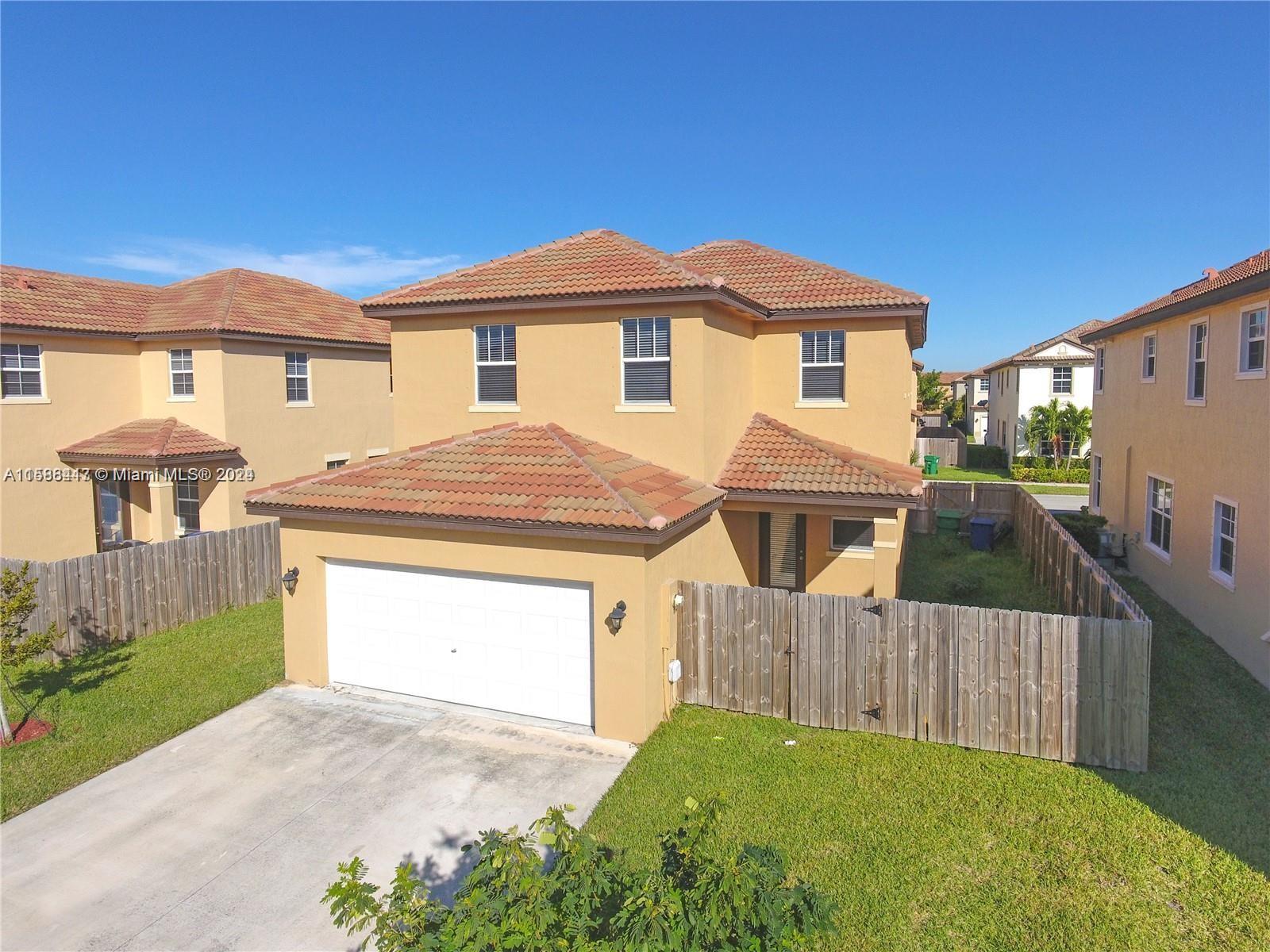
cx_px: 635
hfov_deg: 81.7
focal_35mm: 20
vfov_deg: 66.0
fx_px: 734
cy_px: 476
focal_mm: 3.61
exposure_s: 1/1200
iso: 100
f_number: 2.8
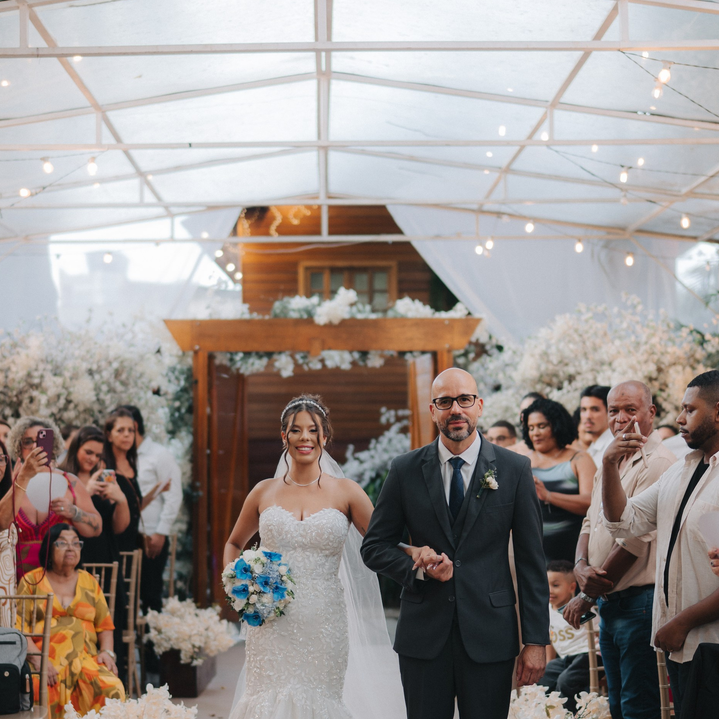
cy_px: 483
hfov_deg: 26.5
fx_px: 1527
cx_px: 311
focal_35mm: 65
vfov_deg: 26.3
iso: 125
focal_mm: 35
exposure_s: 1/250
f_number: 1.3
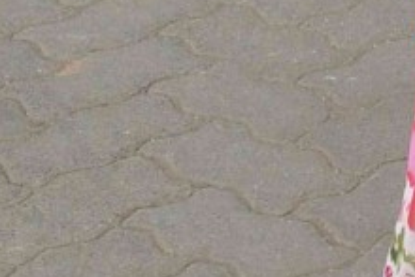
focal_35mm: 246
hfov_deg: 8.0
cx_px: 834
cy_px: -373
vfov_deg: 5.4
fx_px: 2838
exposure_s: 1/640
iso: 800
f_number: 13
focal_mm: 24
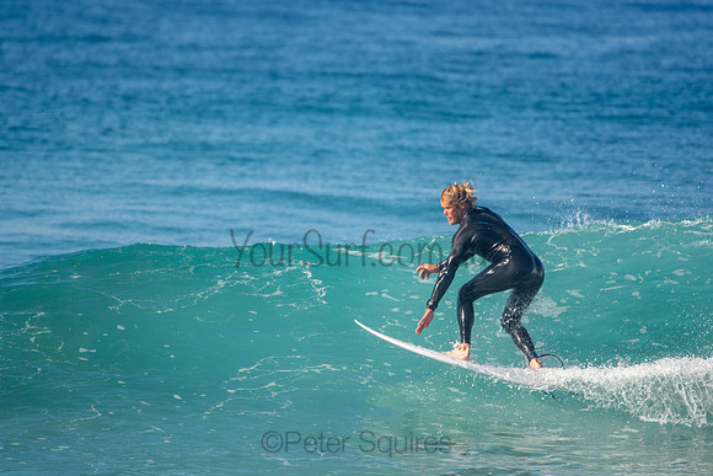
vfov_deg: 1.8
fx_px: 14857
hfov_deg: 2.7
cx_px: 356
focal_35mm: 750
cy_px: 238
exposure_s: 1/1600
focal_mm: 500
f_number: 5.6
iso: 280
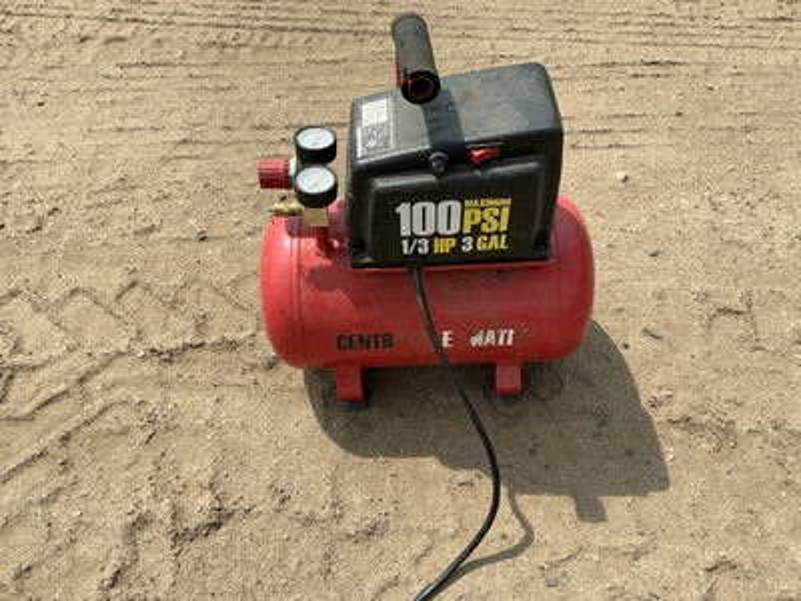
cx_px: 400
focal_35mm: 28
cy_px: 300
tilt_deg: -53.8
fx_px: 648
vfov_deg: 49.7
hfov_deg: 63.4
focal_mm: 3
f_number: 1.8
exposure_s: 1/1577
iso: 25
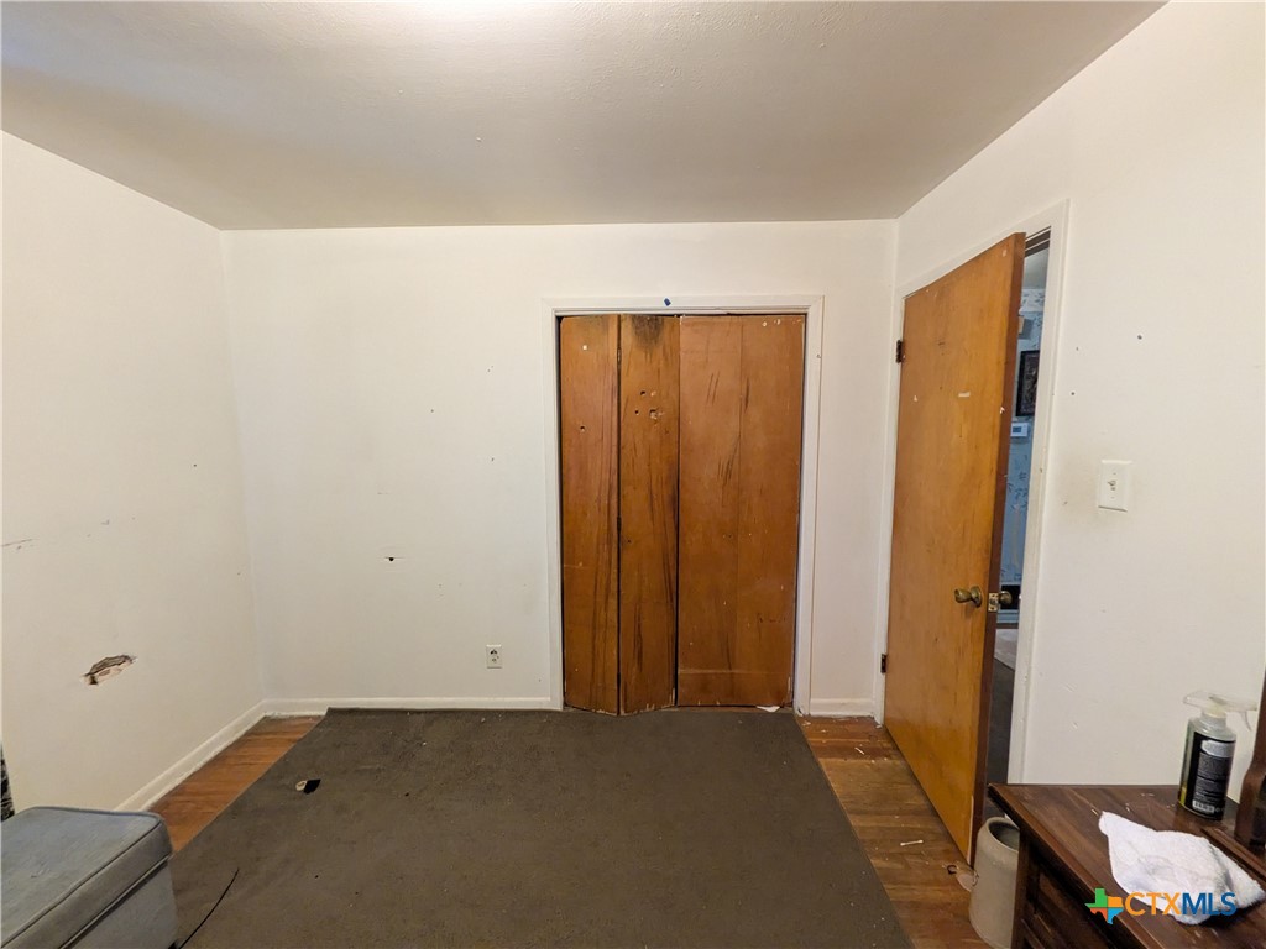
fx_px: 512
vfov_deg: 85.7
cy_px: 474
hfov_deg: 102.1
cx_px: 633
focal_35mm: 14
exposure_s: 1/30
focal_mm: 1.85
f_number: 2.2
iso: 621
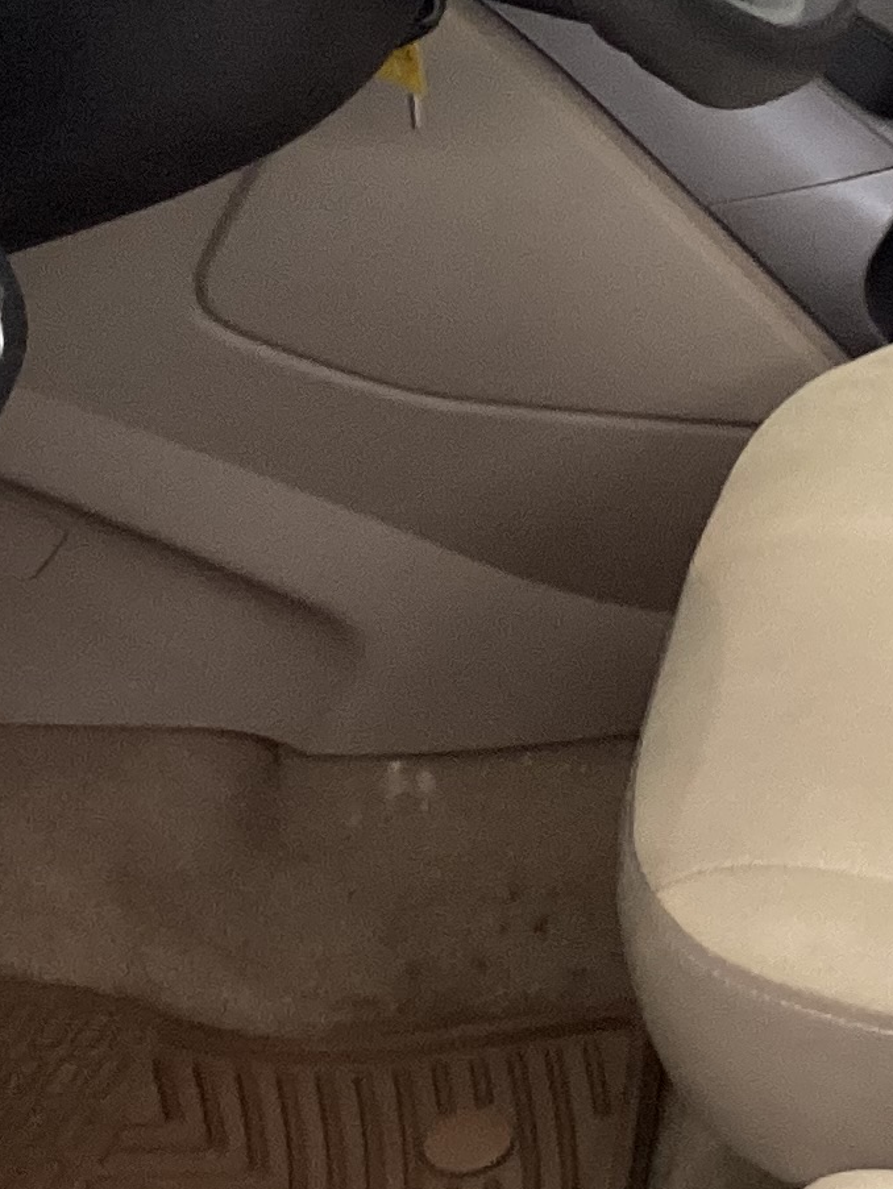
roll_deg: -2.1
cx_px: 1152
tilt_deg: -25.9
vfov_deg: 17.2
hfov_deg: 12.8
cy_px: 61
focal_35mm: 112
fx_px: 3850
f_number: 2.4
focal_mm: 3.3
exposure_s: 1/50
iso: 250
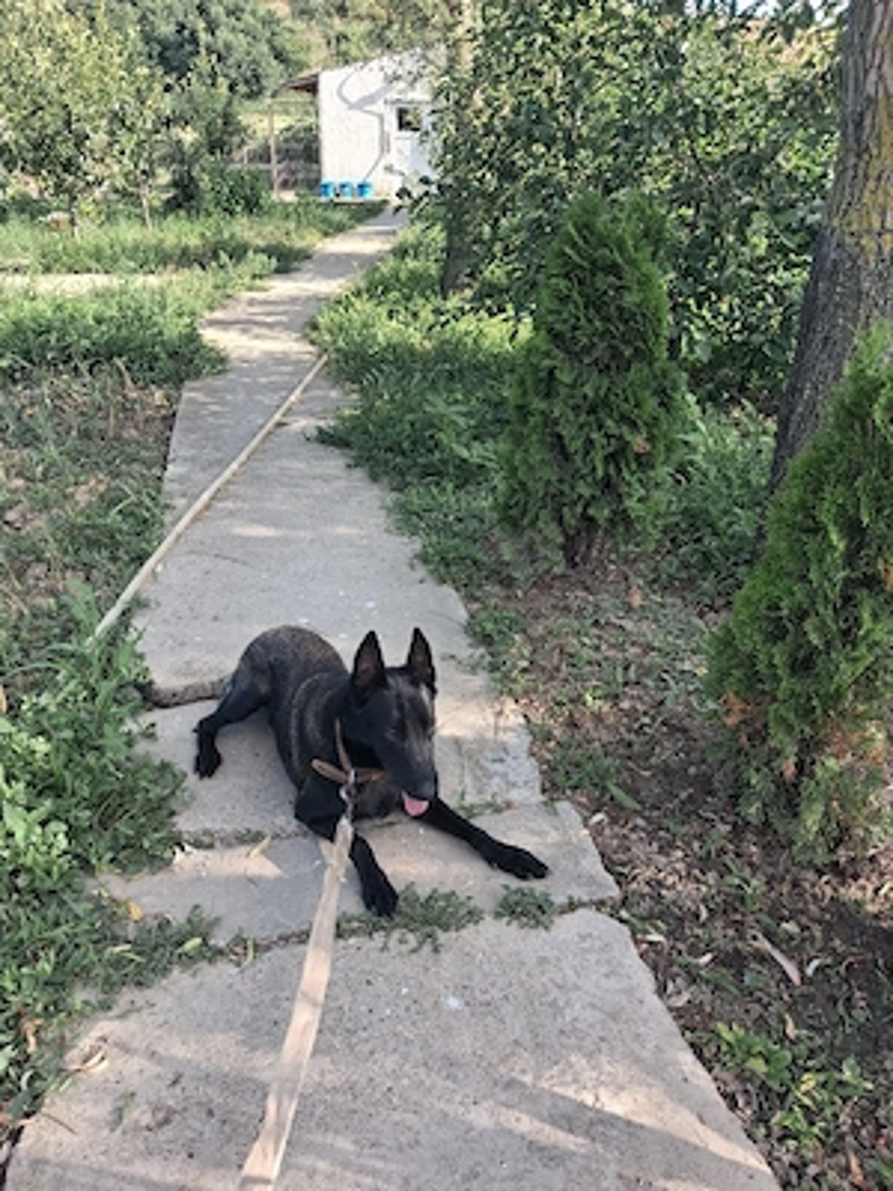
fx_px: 929
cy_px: 596
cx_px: 446
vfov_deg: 65.3
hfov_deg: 51.4
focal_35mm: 27
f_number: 1.8
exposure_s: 1/103
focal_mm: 4
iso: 25
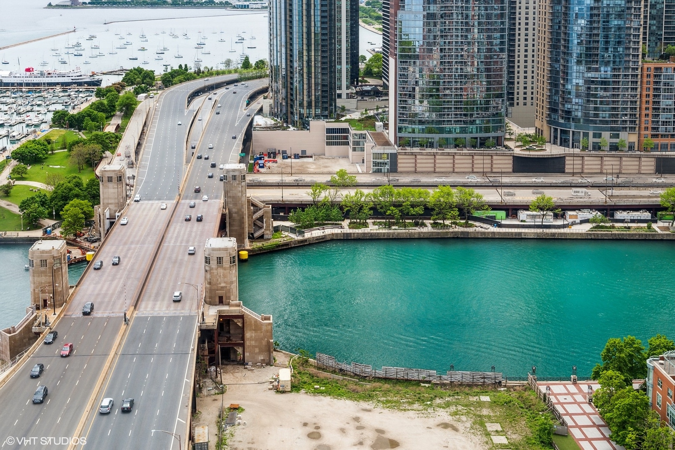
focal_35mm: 45
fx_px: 844
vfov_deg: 29.9
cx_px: 338
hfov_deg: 43.6
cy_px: 225
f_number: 9.5
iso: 200
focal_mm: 30
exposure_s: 1/250
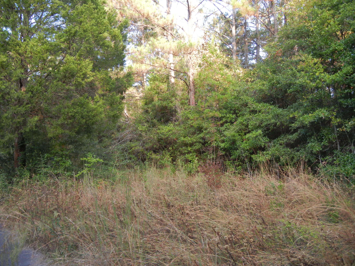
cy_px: 133
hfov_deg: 60.0
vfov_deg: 46.8
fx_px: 308
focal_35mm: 30
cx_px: 178
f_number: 3.5
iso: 200
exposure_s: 1/99.1
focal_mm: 5.4
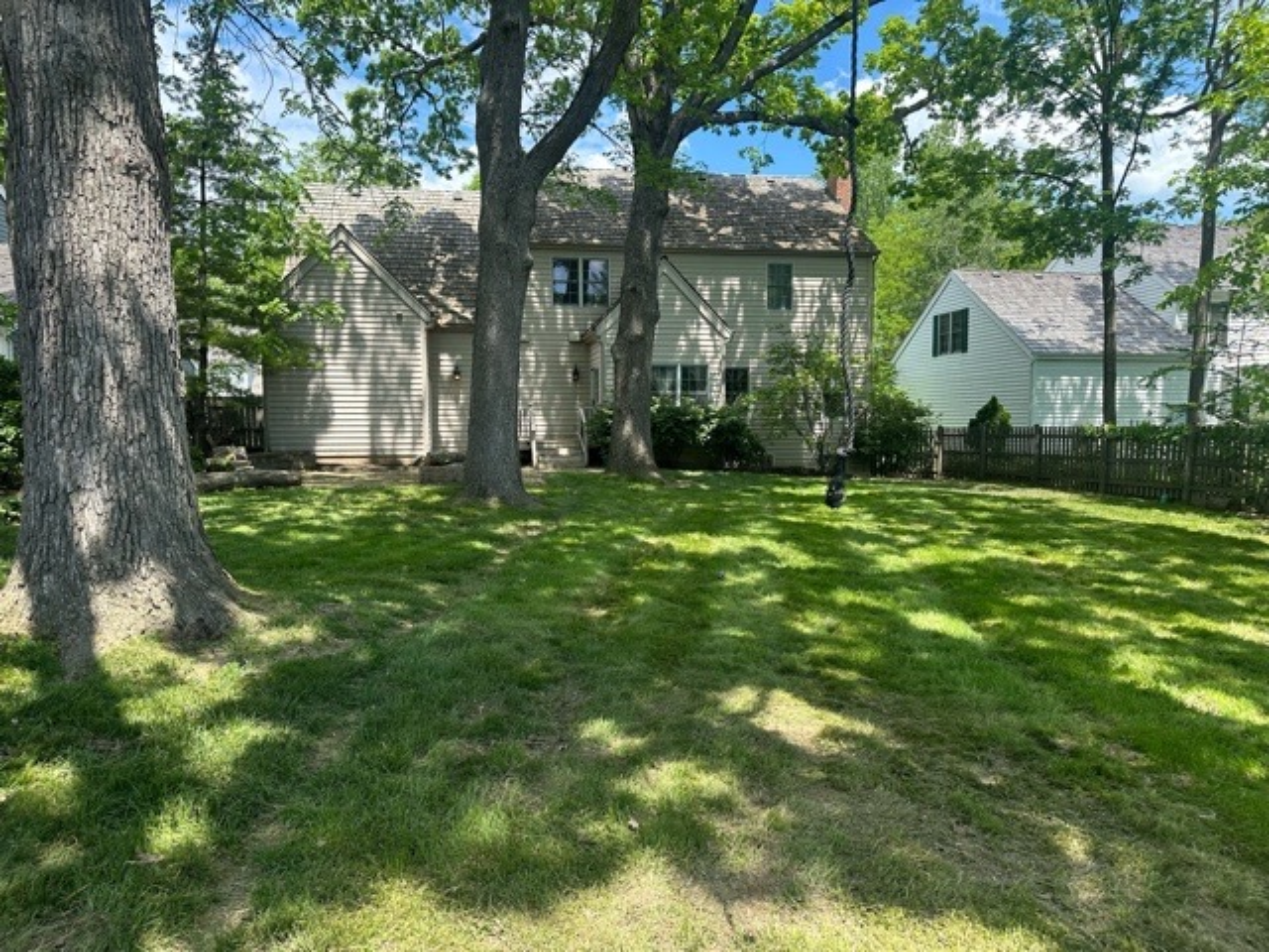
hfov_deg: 71.6
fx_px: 880
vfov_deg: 56.8
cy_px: 476
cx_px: 634
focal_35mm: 24
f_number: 1.78
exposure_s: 1/1131
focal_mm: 6.86
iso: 80
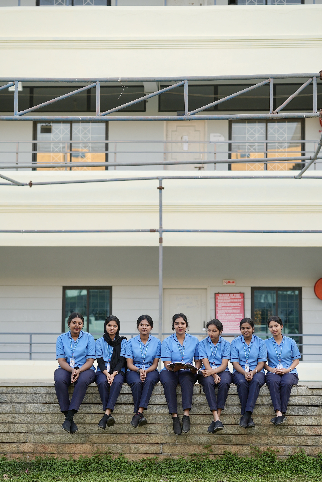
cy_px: 241
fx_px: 1139
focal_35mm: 85
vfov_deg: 23.9
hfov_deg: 16.1
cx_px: 161
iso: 200
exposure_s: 1/250
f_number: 2.5
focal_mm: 85
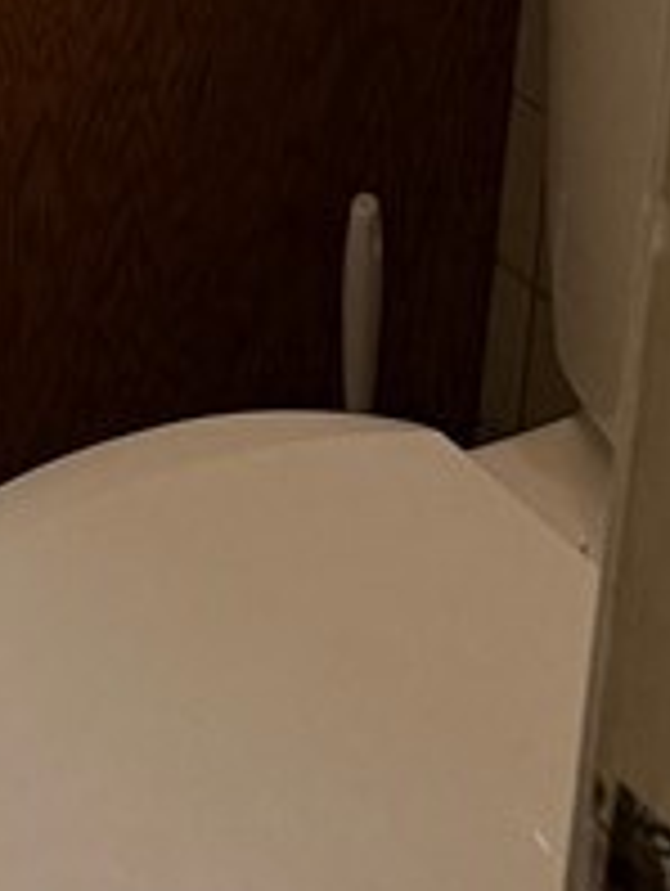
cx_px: -683
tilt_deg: -14.5
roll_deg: +0.2
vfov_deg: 12.2
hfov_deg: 10.9
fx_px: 3193
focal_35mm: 124
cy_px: -1318
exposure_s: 1/183
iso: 200
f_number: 1.78
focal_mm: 6.76
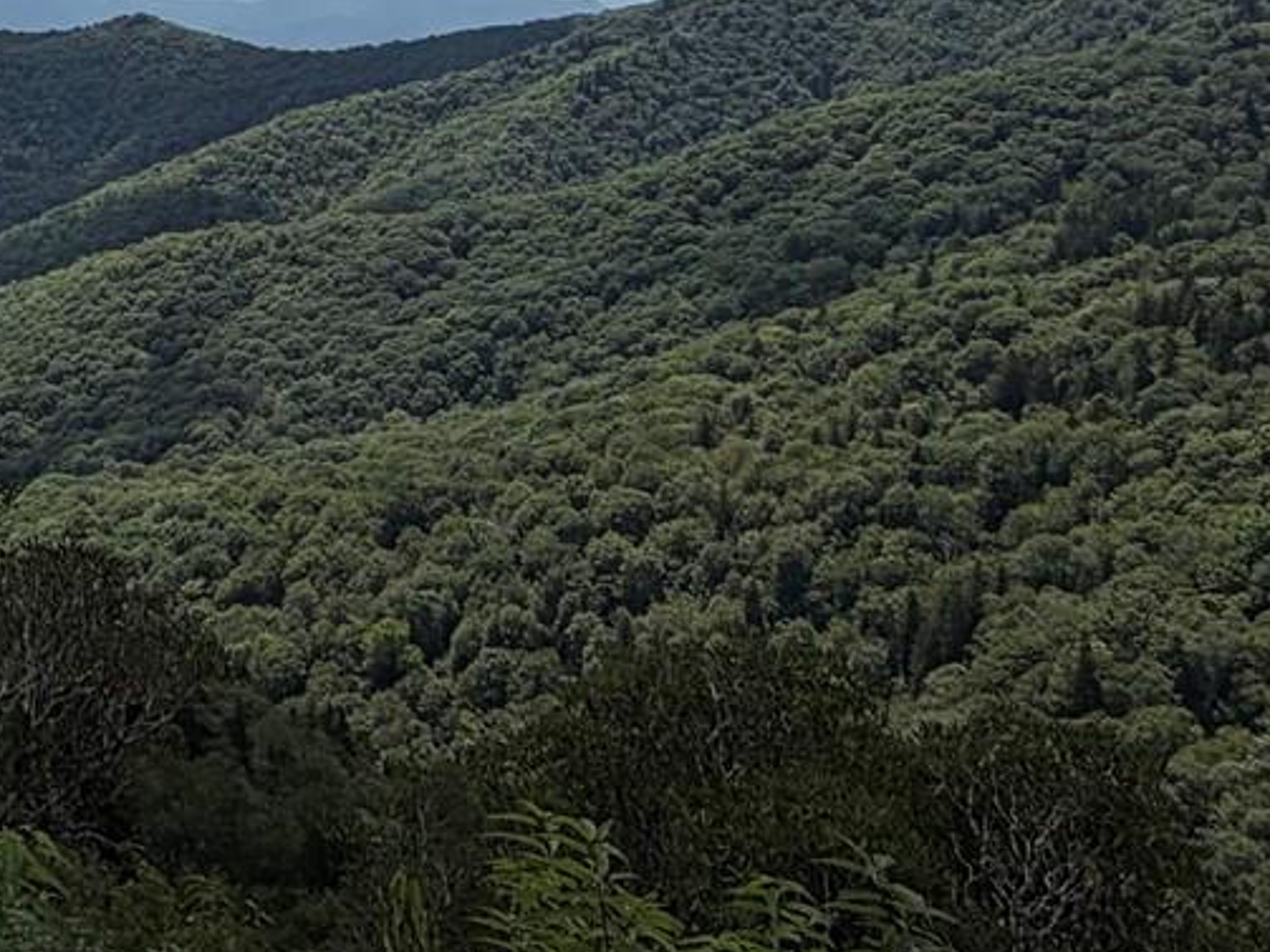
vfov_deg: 23.7
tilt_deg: +1.3
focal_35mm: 57
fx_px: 2091
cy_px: -144
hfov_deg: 29.8
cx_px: -179
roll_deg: -1.9
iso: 20
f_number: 2.2
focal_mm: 2.22
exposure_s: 1/1656
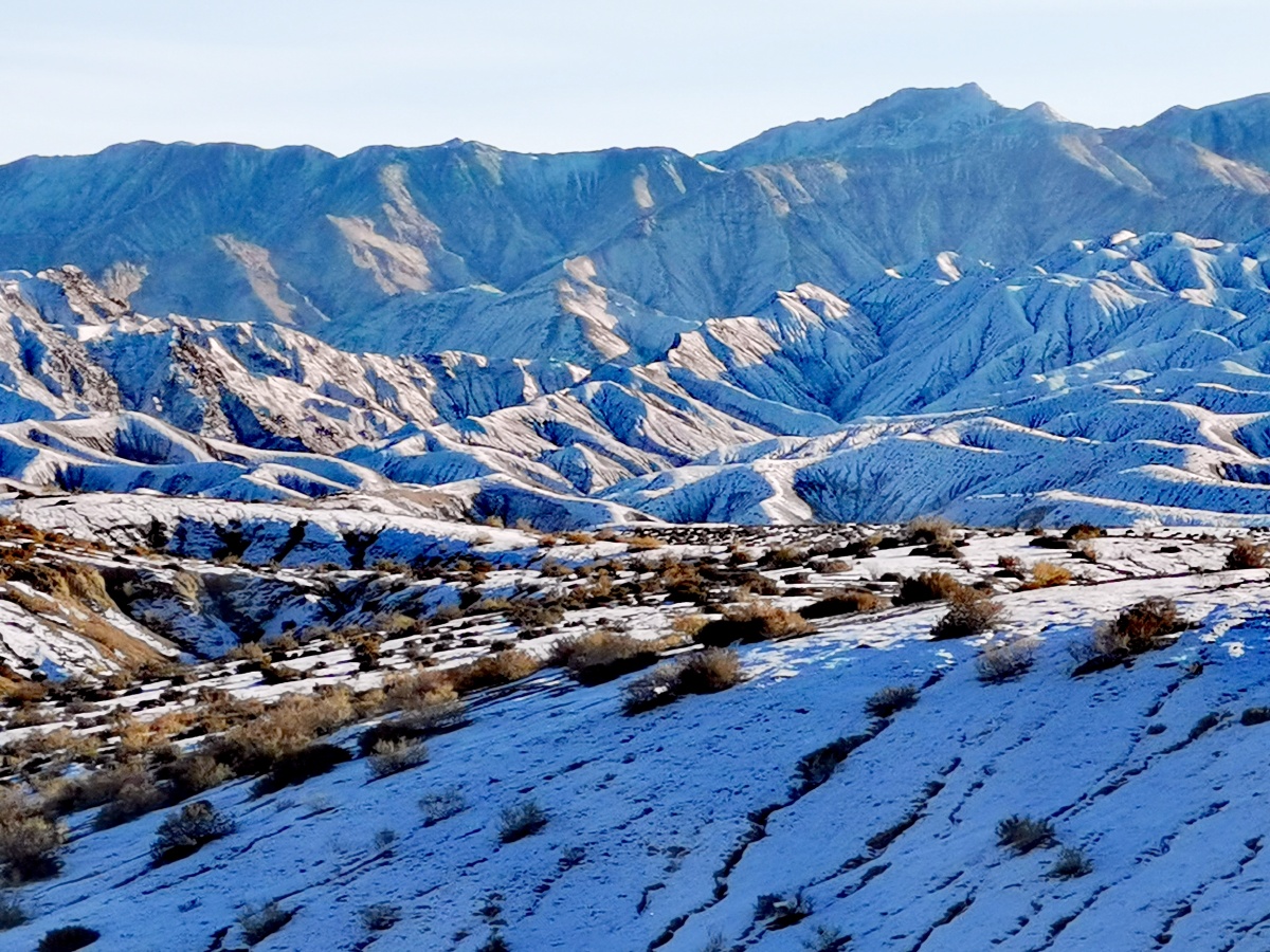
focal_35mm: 207
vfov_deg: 7.2
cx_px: 635
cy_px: 476
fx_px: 7594
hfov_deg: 9.6
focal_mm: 7.48
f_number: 2.4
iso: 50
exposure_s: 1/1112
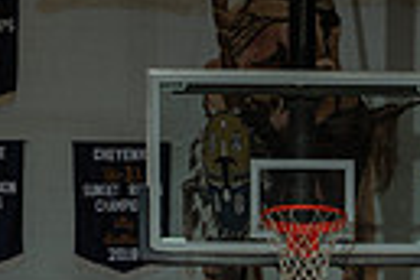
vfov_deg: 10.7
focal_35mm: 113
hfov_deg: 18.1
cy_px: 633
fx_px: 1318
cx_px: 283
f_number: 8
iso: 160
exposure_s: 1/200
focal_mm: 24
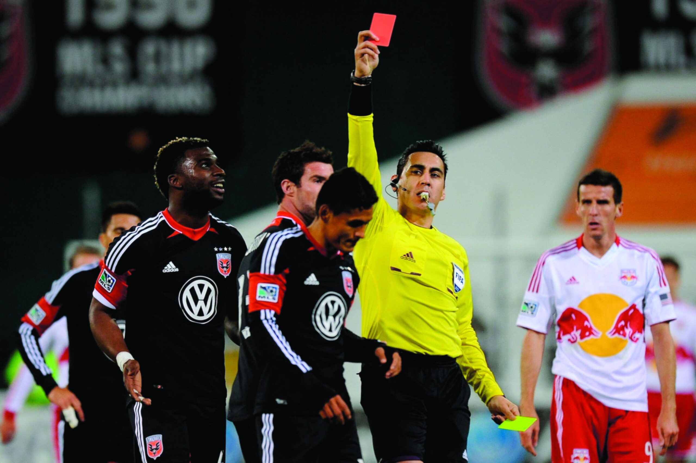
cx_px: 348
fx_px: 7728
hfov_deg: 5.2
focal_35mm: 400
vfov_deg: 3.4
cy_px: 232
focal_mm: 400
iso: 2500
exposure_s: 1/1000
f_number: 4
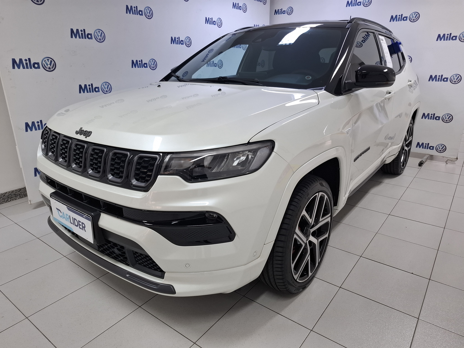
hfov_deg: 73.9
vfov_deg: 58.9
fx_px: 308
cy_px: 174
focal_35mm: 23
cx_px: 232
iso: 250
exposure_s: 1/60
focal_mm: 5.54
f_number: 1.8
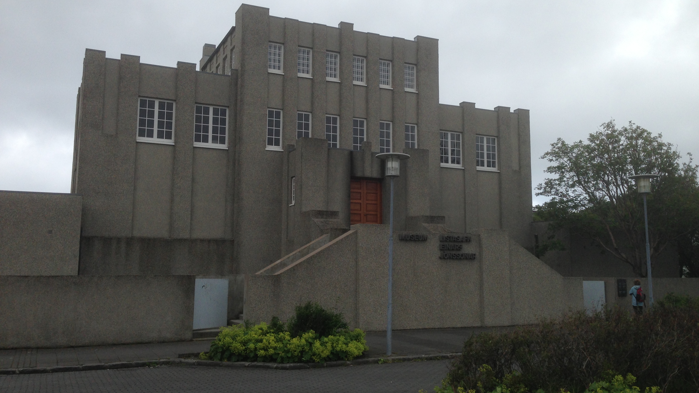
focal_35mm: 36
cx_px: 350
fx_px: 667
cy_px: 184
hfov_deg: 55.3
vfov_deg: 32.8
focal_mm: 4.13
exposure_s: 1/589
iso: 50
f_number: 2.4
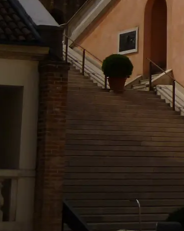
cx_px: 242
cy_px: -246
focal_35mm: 159
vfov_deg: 10.9
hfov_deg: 9.5
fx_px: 1082
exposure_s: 1/160
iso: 80
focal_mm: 6.9
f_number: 11
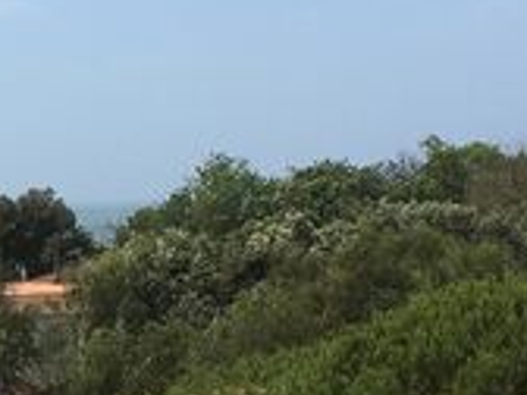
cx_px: -373
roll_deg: +1.0
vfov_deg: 8.6
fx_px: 2634
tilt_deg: -1.6
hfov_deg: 10.8
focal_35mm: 173
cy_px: 304
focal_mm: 4.15
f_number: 2.2
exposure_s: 1/2024
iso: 25
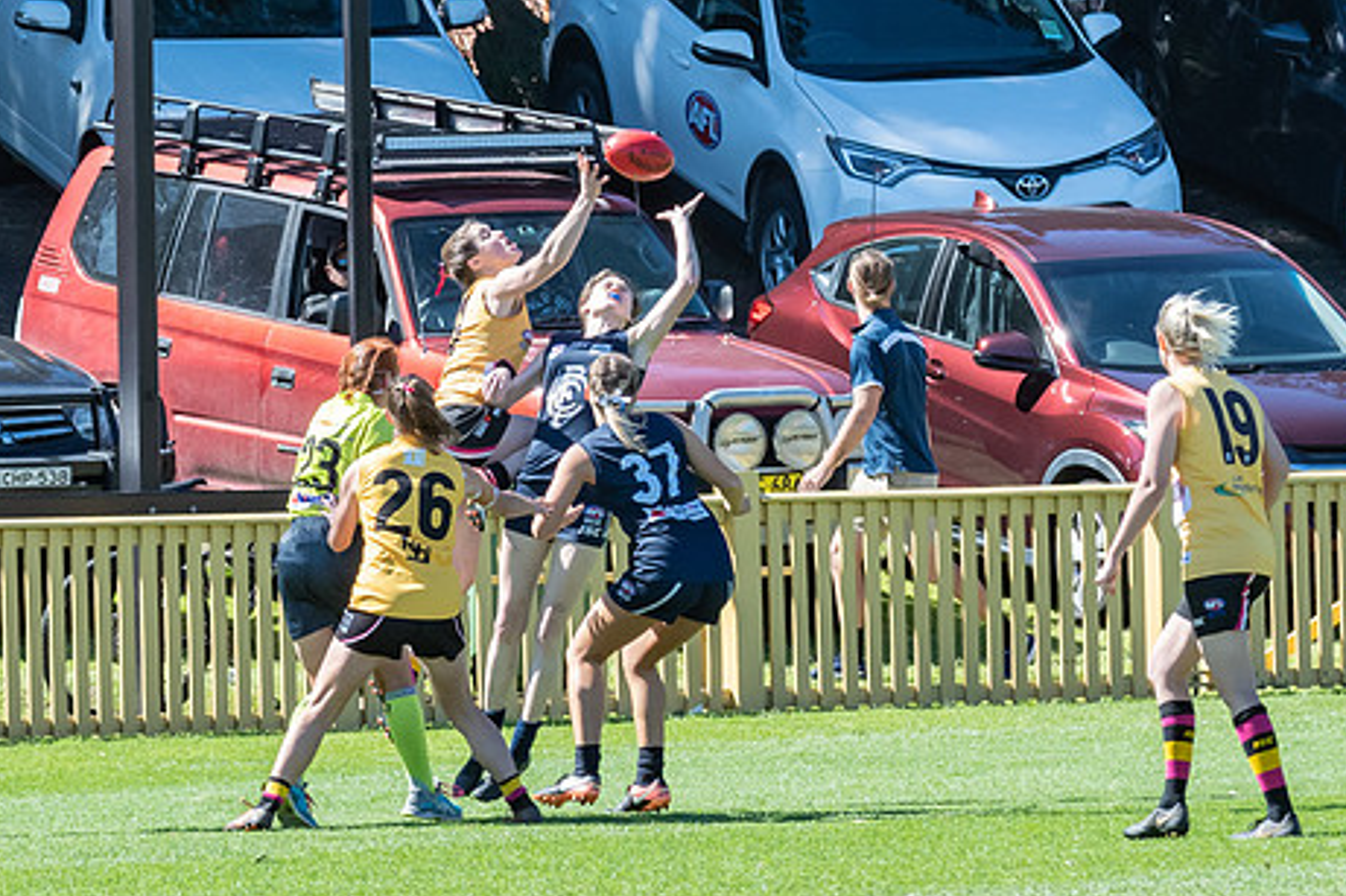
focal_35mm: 768
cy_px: 368
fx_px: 28703
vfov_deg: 1.8
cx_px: 513
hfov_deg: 2.7
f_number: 10
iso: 800
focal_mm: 240
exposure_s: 1/1000
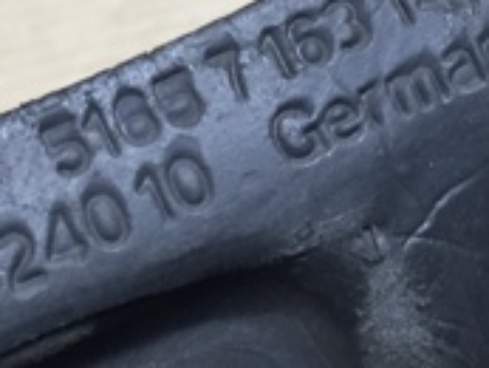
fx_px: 1513
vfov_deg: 13.6
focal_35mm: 107
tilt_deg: -43.0
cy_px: -8
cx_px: 158
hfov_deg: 18.3
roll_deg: +9.0
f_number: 2.2
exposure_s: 1/30
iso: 64
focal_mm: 4.15
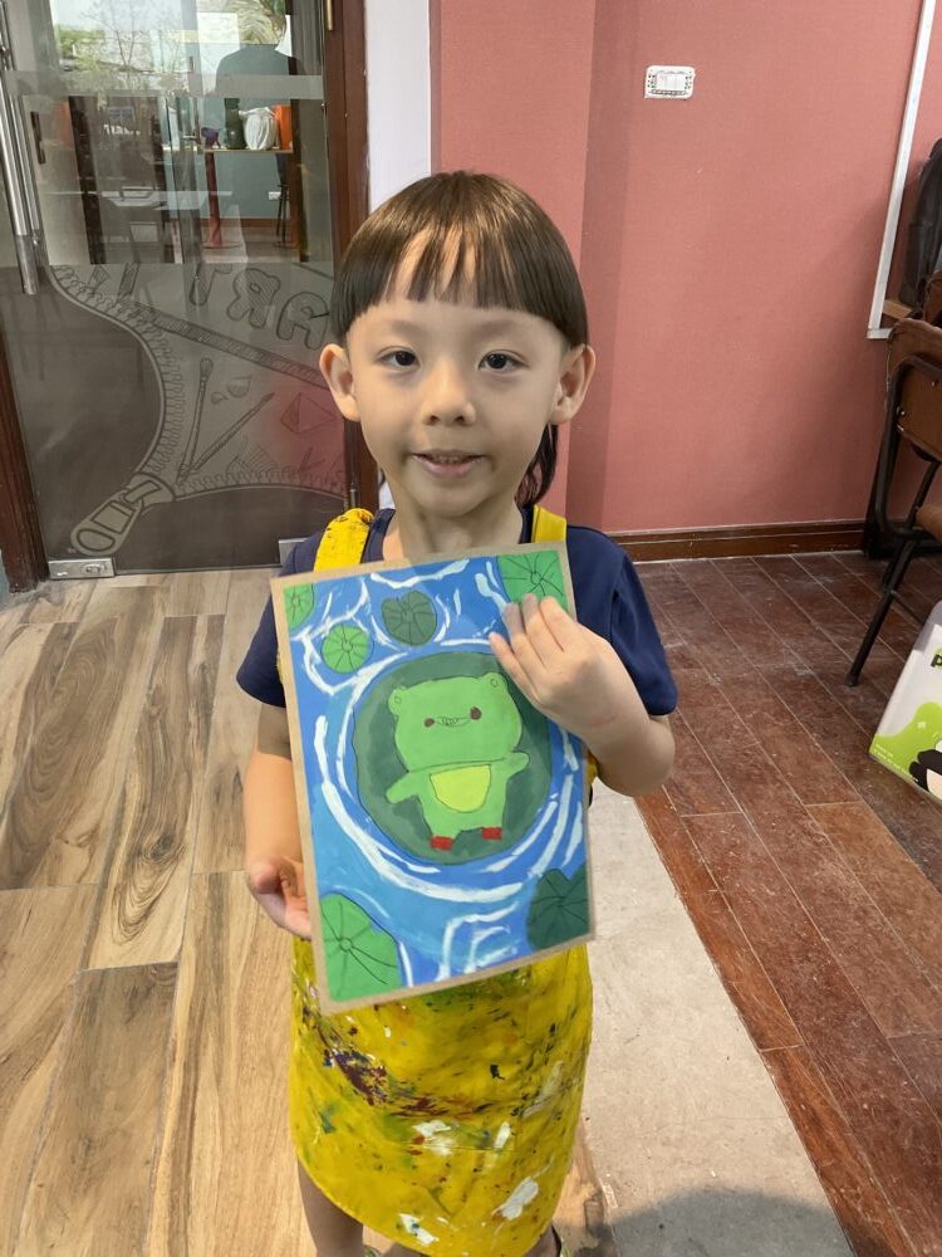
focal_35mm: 29
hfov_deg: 48.2
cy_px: 628
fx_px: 1052
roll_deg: -1.3
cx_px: 471
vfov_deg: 61.7
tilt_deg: -27.1
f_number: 1.8
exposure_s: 1/50
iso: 50
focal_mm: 3
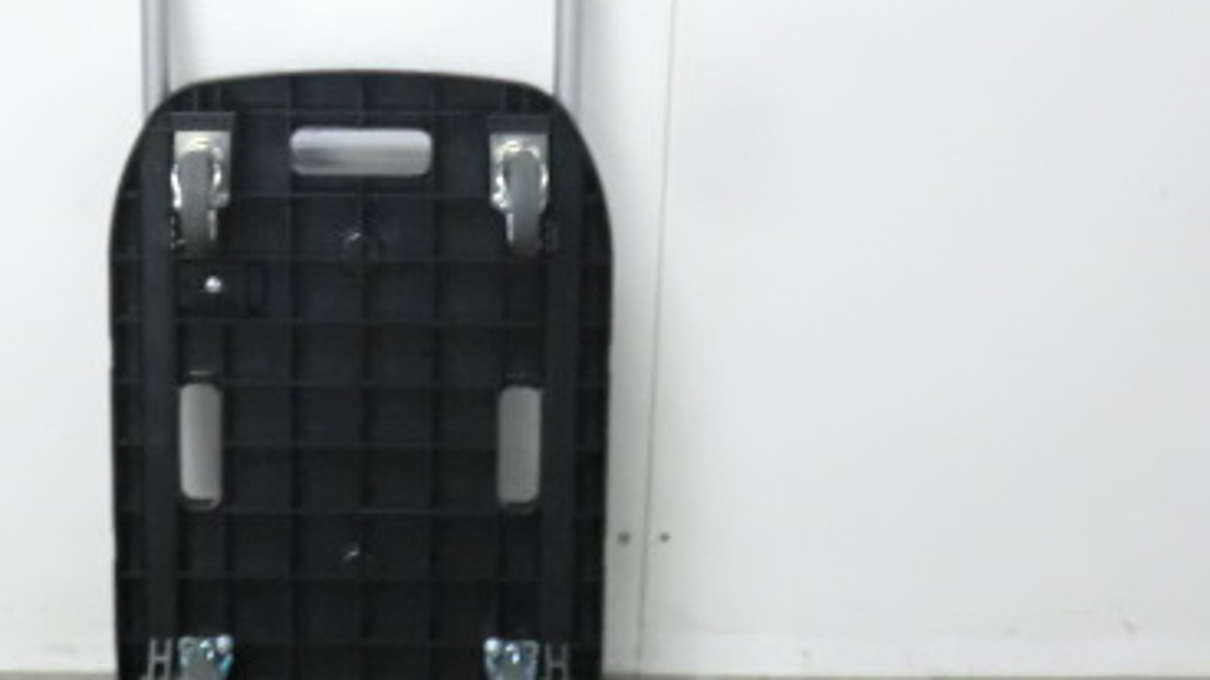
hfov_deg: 29.0
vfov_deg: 16.7
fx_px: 2310
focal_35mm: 72
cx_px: 355
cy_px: 187
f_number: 3.9
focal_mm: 6.9
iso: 800
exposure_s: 1/30
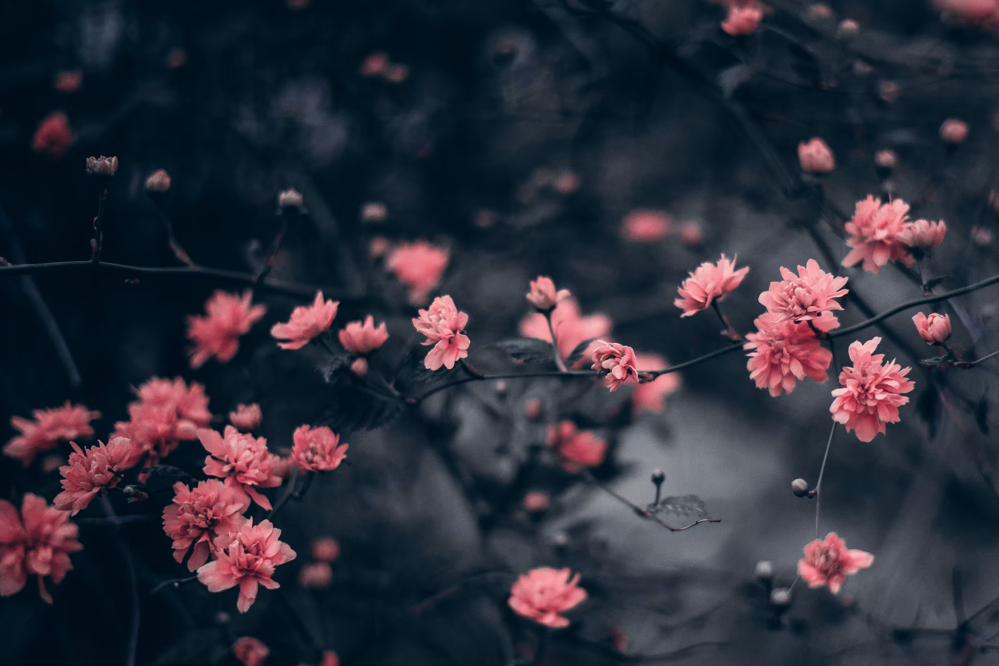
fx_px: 1970
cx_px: 627
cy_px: 402
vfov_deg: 19.2
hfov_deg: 28.3
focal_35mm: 71
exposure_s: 1/320
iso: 320
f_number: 1.8
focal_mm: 50
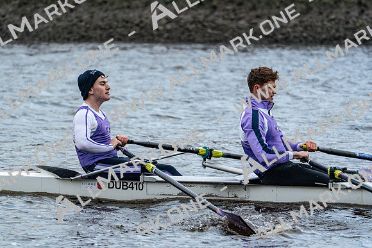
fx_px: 2212
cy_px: 124
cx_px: 186
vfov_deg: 6.4
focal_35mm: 214
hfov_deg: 9.6
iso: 2500
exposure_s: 1/1600
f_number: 5.6
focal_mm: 214
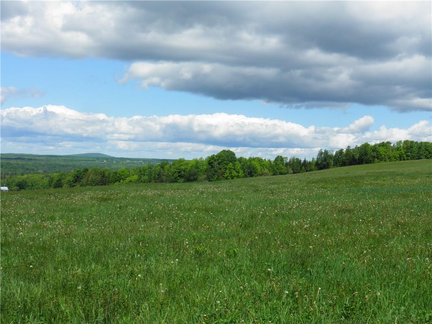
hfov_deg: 42.9
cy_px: 162
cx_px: 216
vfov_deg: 32.9
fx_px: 549
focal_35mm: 44
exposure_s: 1/320
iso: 50
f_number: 6
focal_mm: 7.9
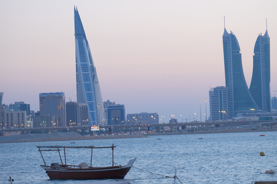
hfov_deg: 11.4
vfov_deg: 7.6
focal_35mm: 181
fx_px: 1392
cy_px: 92
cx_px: 138
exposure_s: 1/12
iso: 200
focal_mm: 120.6
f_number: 5.8
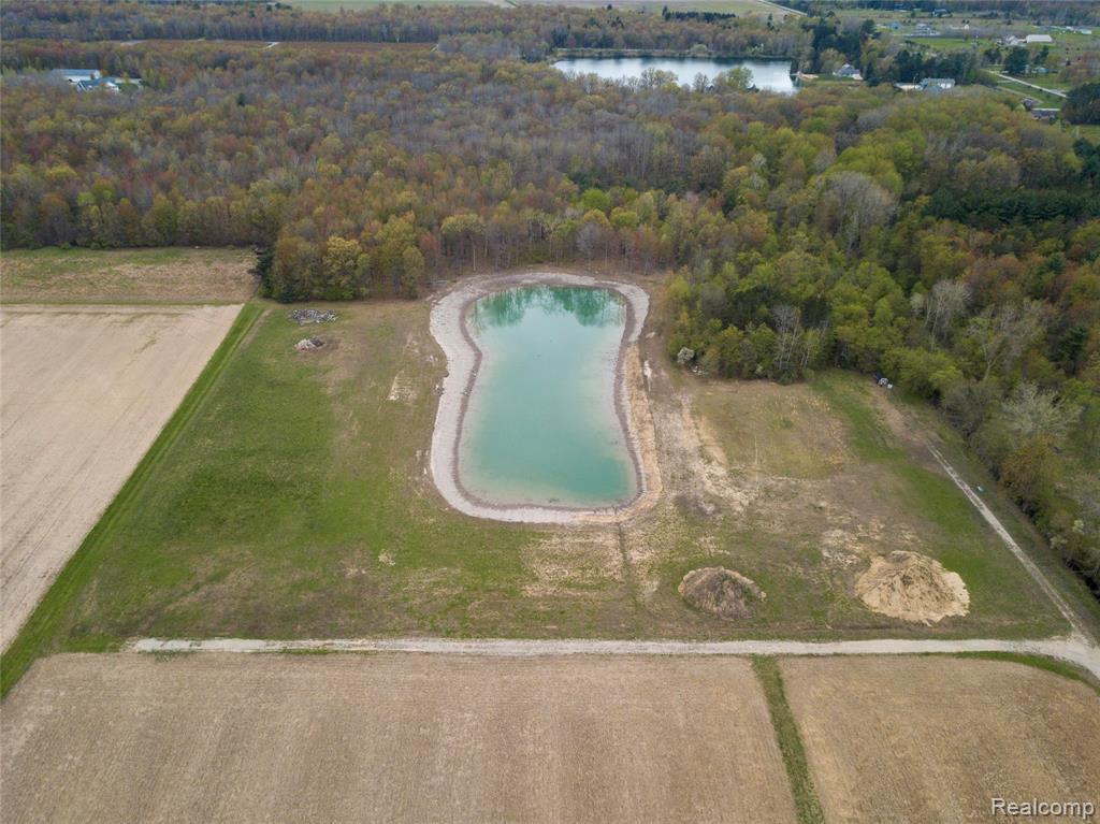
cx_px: 550
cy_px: 412
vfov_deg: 53.0
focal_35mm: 26
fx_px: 826
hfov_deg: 67.3
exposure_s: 1/800
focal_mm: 4.73
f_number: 2.2
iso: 200
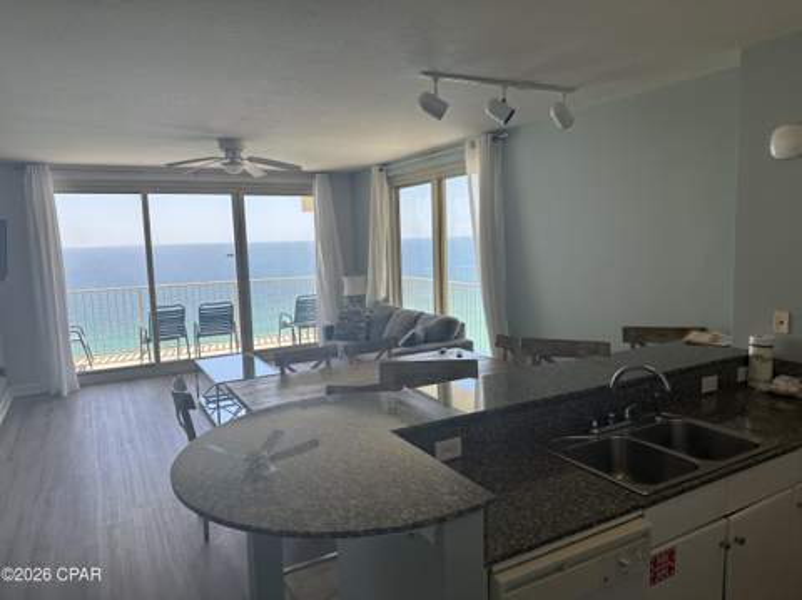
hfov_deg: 71.7
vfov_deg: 56.7
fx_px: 555
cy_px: 300
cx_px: 401
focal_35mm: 24
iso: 80
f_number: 1.78
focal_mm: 6.86
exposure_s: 1/501
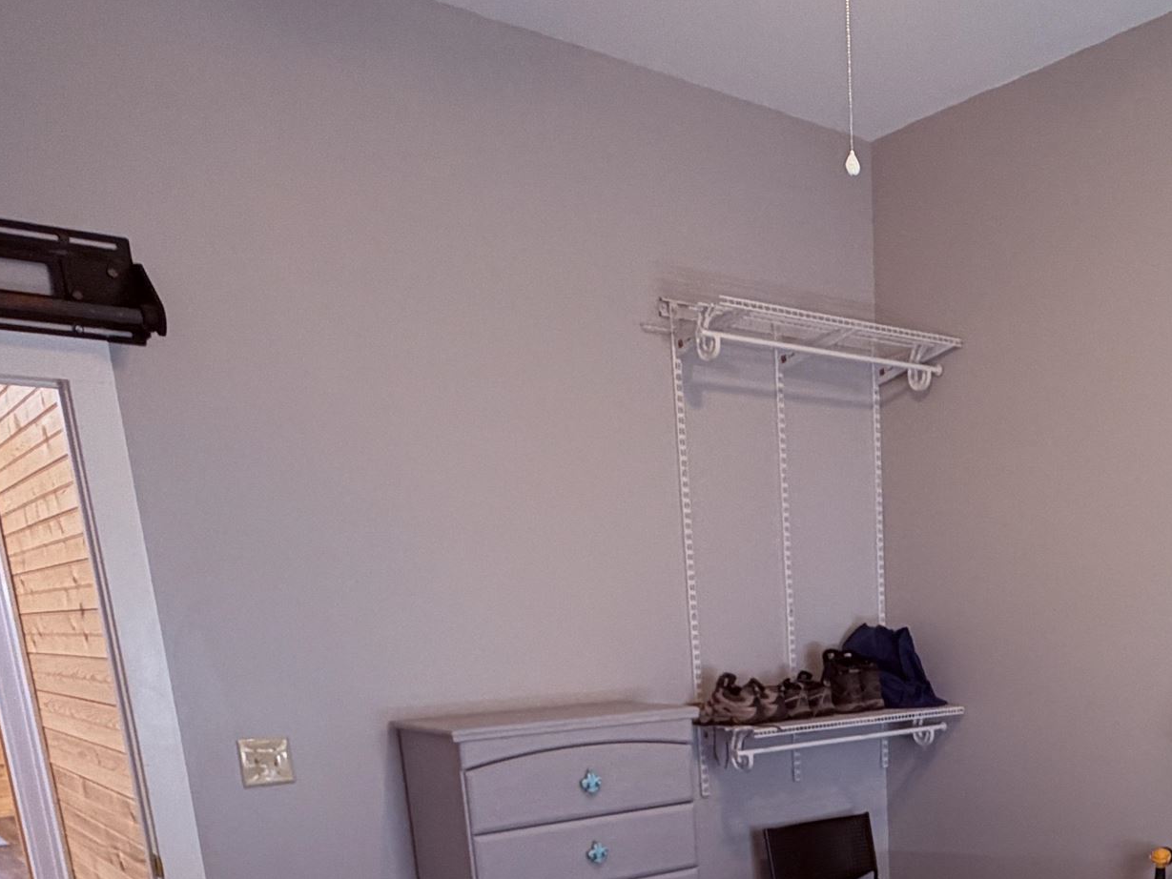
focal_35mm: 35
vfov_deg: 36.0
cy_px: 912
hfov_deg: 50.0
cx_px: 907
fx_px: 1185
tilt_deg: -13.7
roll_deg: +1.8
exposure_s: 1/120
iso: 125
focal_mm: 2.22
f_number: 2.2
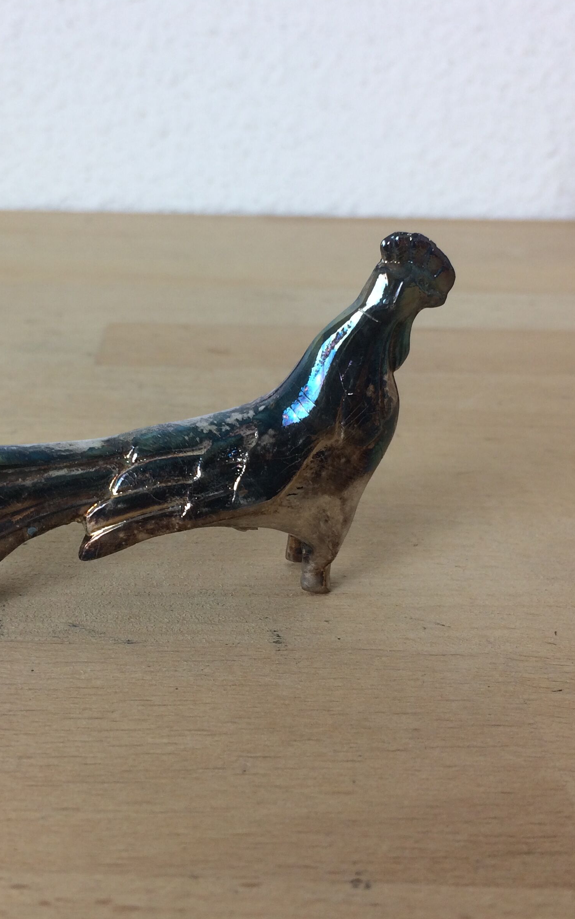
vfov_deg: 47.2
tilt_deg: -21.1
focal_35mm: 42
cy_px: 454
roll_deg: -1.9
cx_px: 177
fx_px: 1053
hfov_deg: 30.2
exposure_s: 1/50
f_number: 2.2
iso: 32
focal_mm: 4.15
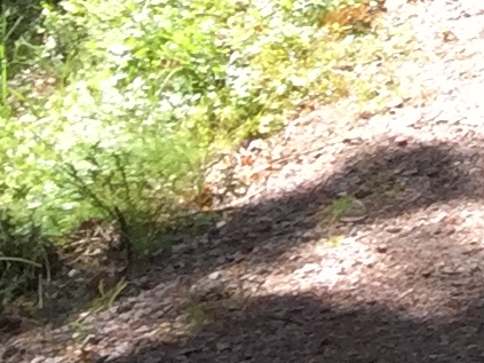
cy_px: -836
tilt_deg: +0.6
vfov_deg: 6.0
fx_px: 3131
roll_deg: +0.7
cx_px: 1433
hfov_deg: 7.7
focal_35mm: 224
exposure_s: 1/250
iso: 32
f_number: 2.2
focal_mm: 4.15
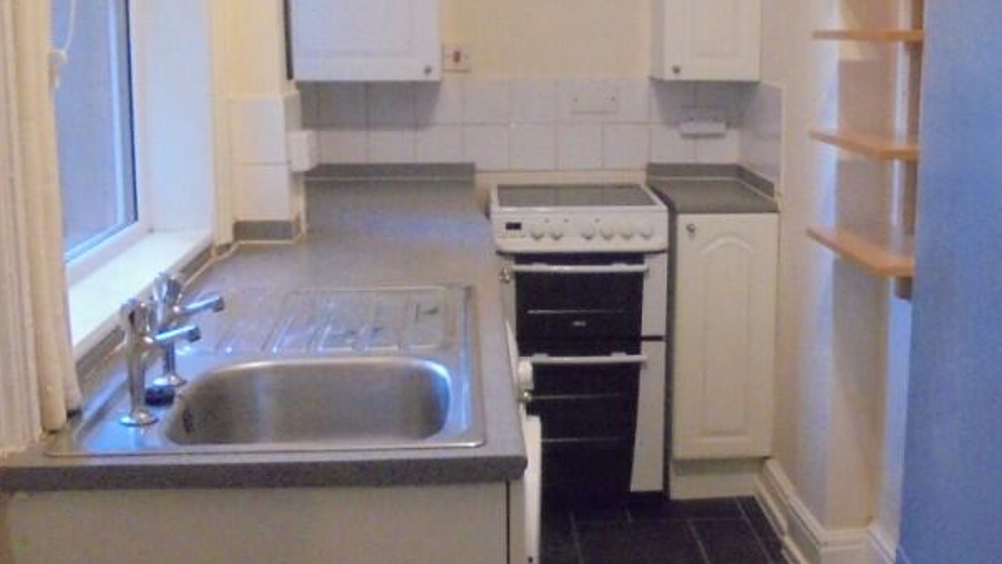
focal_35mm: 48
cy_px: 224
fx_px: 1276
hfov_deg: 42.6
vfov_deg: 24.9
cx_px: 617
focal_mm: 4.6
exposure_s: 1/40
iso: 800
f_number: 3.5
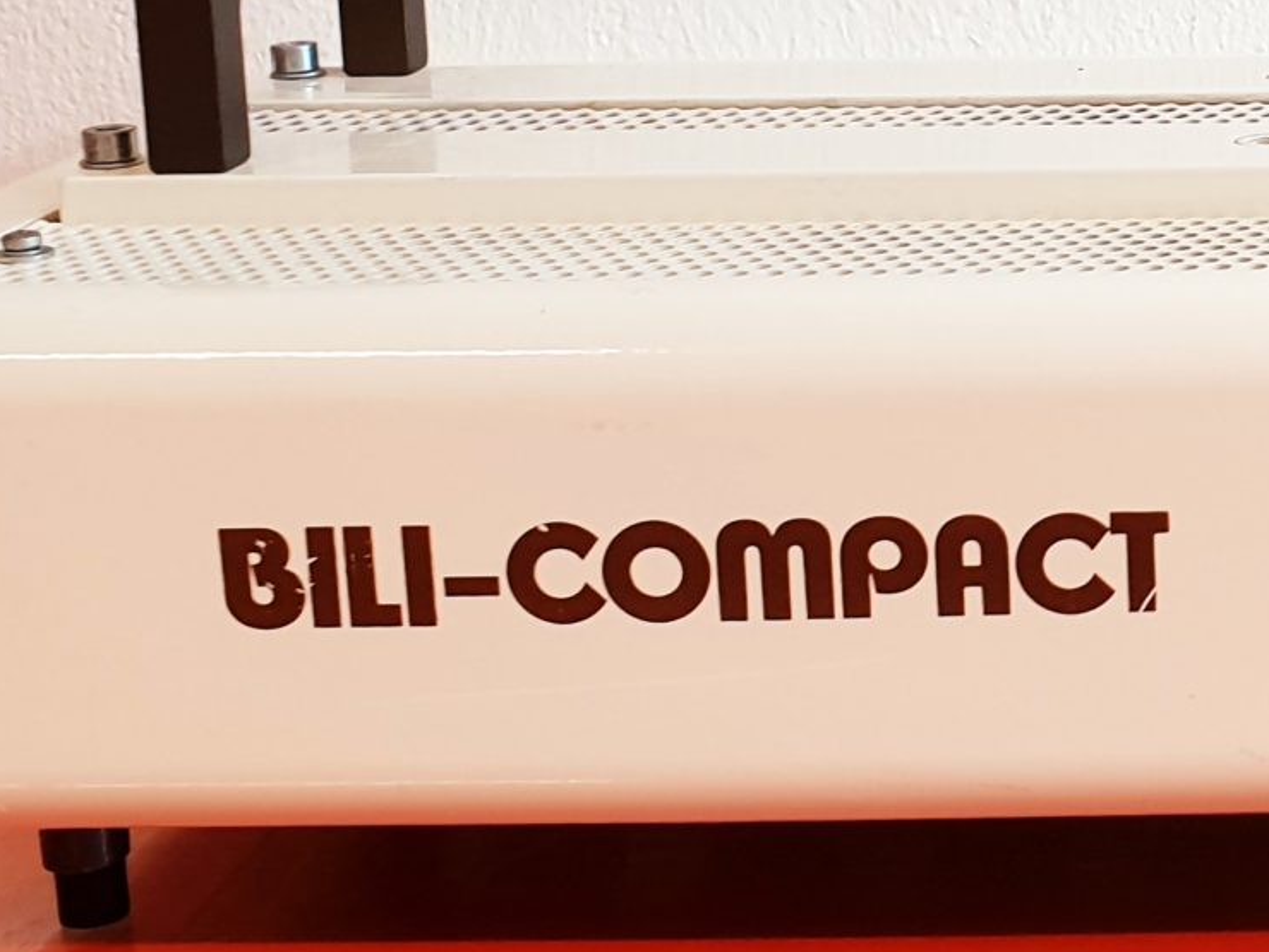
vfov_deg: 16.2
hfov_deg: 20.3
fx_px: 3299
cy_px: 79
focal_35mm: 90
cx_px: 1555
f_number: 2.4
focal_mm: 4.3
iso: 100
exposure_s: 1/50
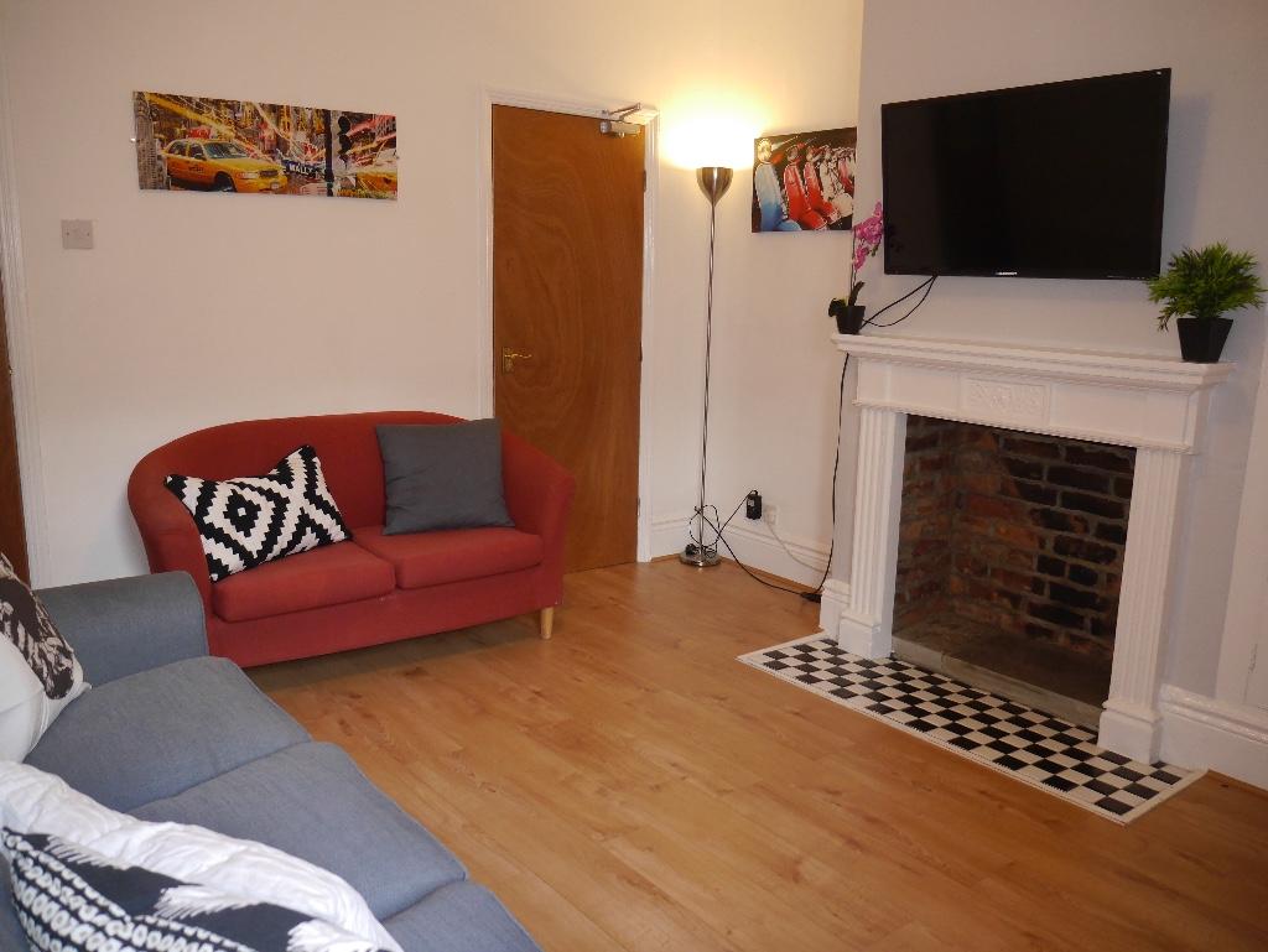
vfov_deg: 49.8
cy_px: 476
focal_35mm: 28
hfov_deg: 63.4
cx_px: 634
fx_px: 1026
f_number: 3.5
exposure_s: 1/60
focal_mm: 14
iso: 800
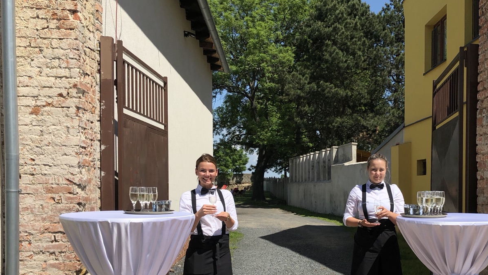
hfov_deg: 48.5
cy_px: 206
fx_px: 531
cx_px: 327
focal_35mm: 41
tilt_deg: -2.5
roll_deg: +1.2
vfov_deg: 28.6
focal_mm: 3.99
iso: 20
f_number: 1.8
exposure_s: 1/3247
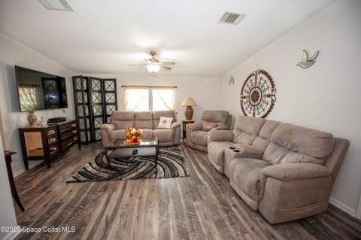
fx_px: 140
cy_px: 120
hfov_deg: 104.3
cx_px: 180
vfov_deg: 81.1
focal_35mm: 14
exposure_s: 1/200
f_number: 3.2
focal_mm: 14
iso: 1250
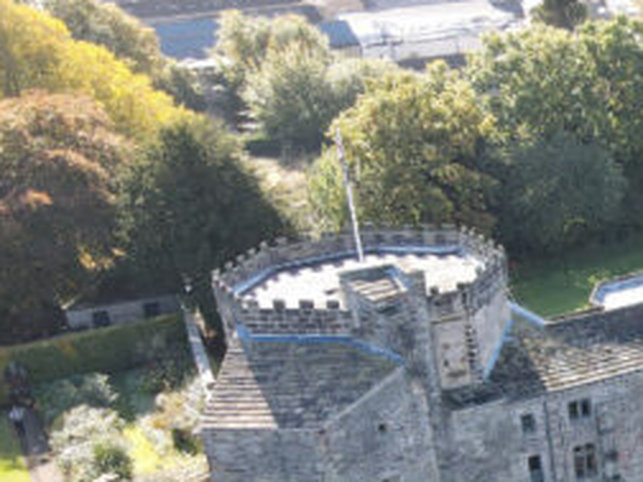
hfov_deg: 22.7
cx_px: 911
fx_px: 1356
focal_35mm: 73
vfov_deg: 19.5
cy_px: 492
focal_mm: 4.5
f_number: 2.8
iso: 100
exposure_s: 1/80
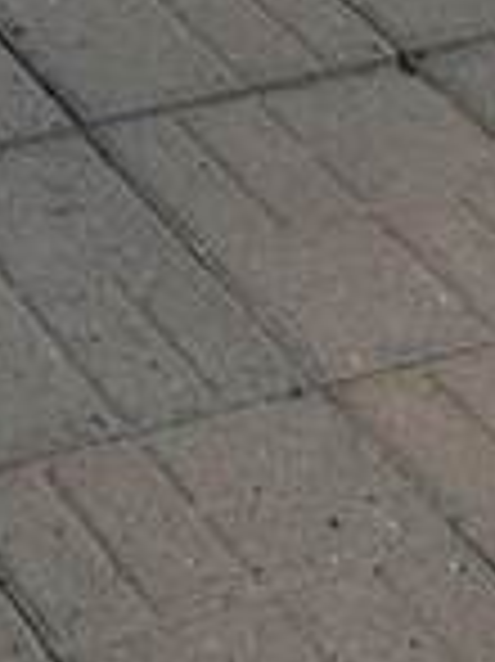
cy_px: -1315
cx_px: -670
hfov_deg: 9.0
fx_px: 2864
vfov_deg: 10.0
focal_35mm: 150
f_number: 1.8
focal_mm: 5.4
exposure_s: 1/866
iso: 20
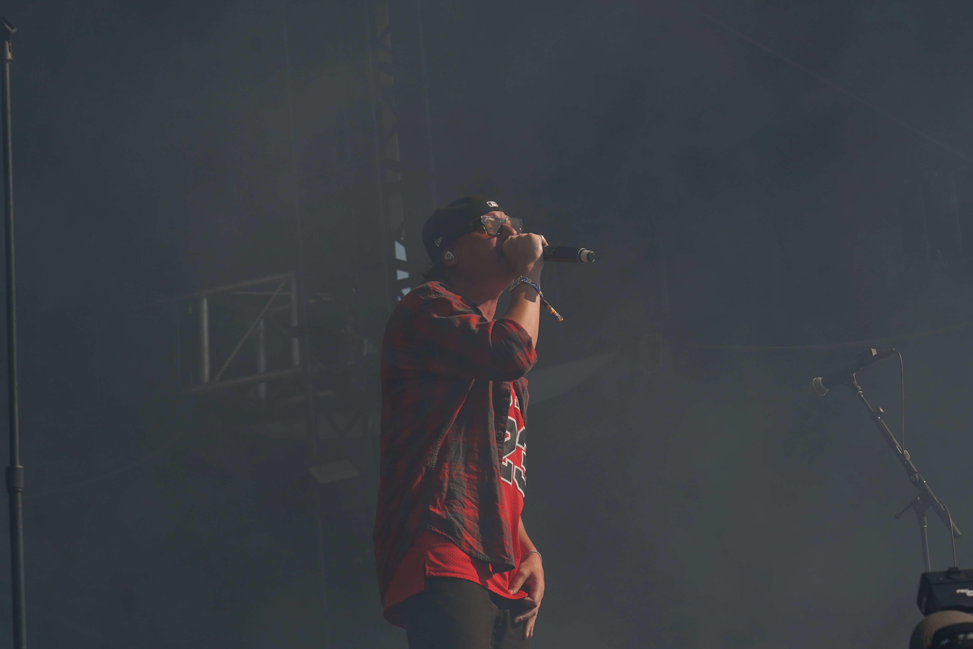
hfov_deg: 14.5
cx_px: 418
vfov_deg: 9.7
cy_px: 424
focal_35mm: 141
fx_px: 3811
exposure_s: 1/640
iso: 100
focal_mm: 105
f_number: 8
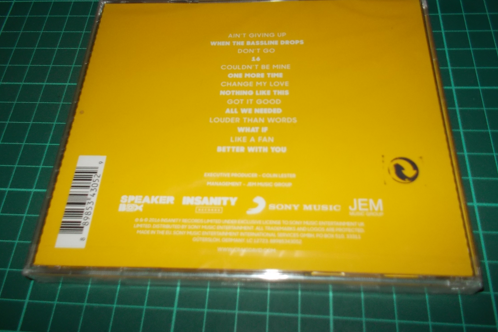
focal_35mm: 31
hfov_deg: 60.3
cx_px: 253
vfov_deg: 42.3
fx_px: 429
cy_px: 148
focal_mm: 4.1
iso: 200
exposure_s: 1/30
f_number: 3.3
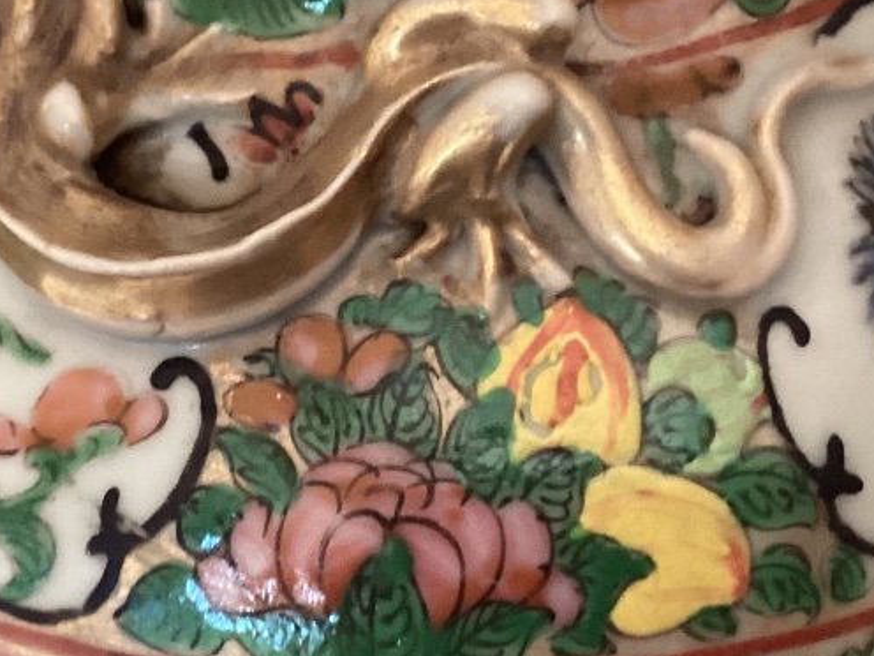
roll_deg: -2.5
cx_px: 337
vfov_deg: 19.6
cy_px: 307
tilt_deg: -33.0
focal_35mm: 75
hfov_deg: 25.9
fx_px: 1894
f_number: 2.4
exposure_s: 1/40
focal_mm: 3.3
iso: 250
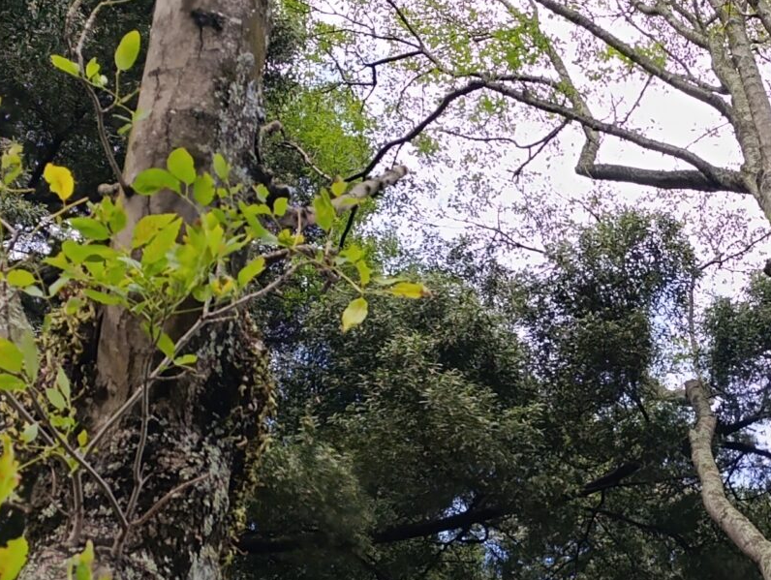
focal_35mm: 74
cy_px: 373
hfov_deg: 25.4
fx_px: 1650
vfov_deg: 19.9
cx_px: 702
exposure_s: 1/120
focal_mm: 6.14
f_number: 1.6
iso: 125
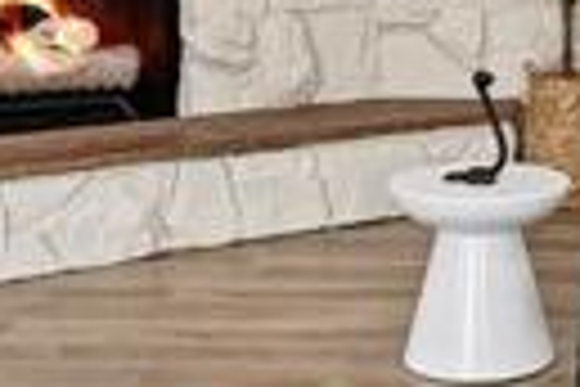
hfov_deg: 20.4
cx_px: 643
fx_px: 1530
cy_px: -117
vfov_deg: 13.8
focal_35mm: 95
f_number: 6.3
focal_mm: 12
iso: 160
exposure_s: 1
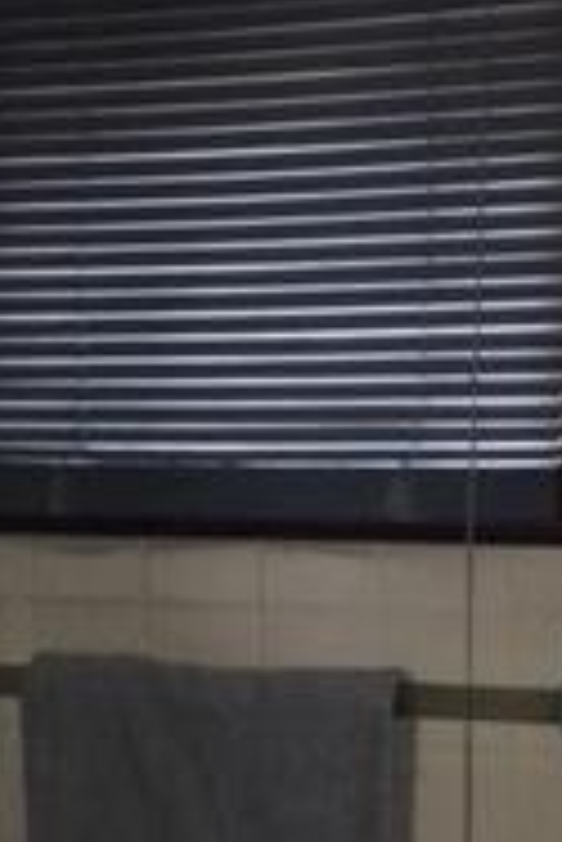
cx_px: 283
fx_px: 2407
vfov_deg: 19.4
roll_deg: +0.7
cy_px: 774
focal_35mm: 103
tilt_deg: -8.4
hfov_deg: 13.3
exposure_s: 1/16
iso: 250
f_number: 2.2
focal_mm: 4.15
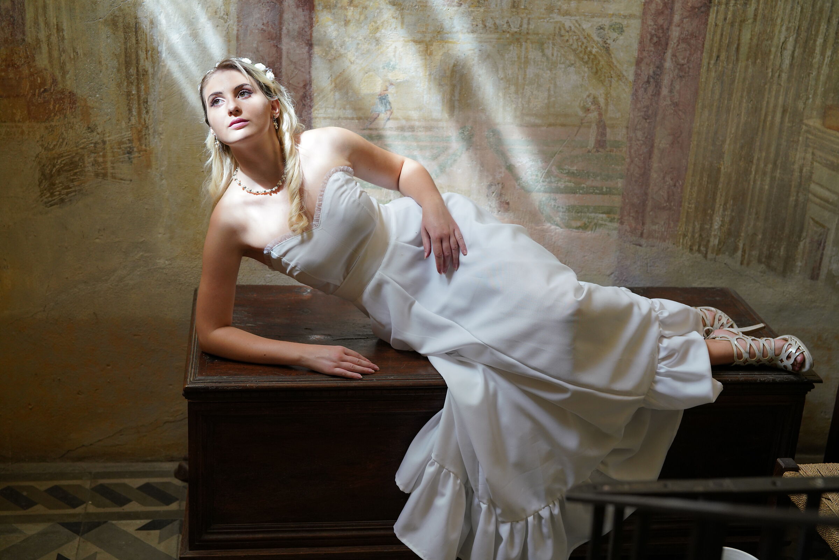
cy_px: 280
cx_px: 420
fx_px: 1165
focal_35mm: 50
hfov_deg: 39.6
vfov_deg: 27.0
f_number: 2.8
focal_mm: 50
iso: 800
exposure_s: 1/250
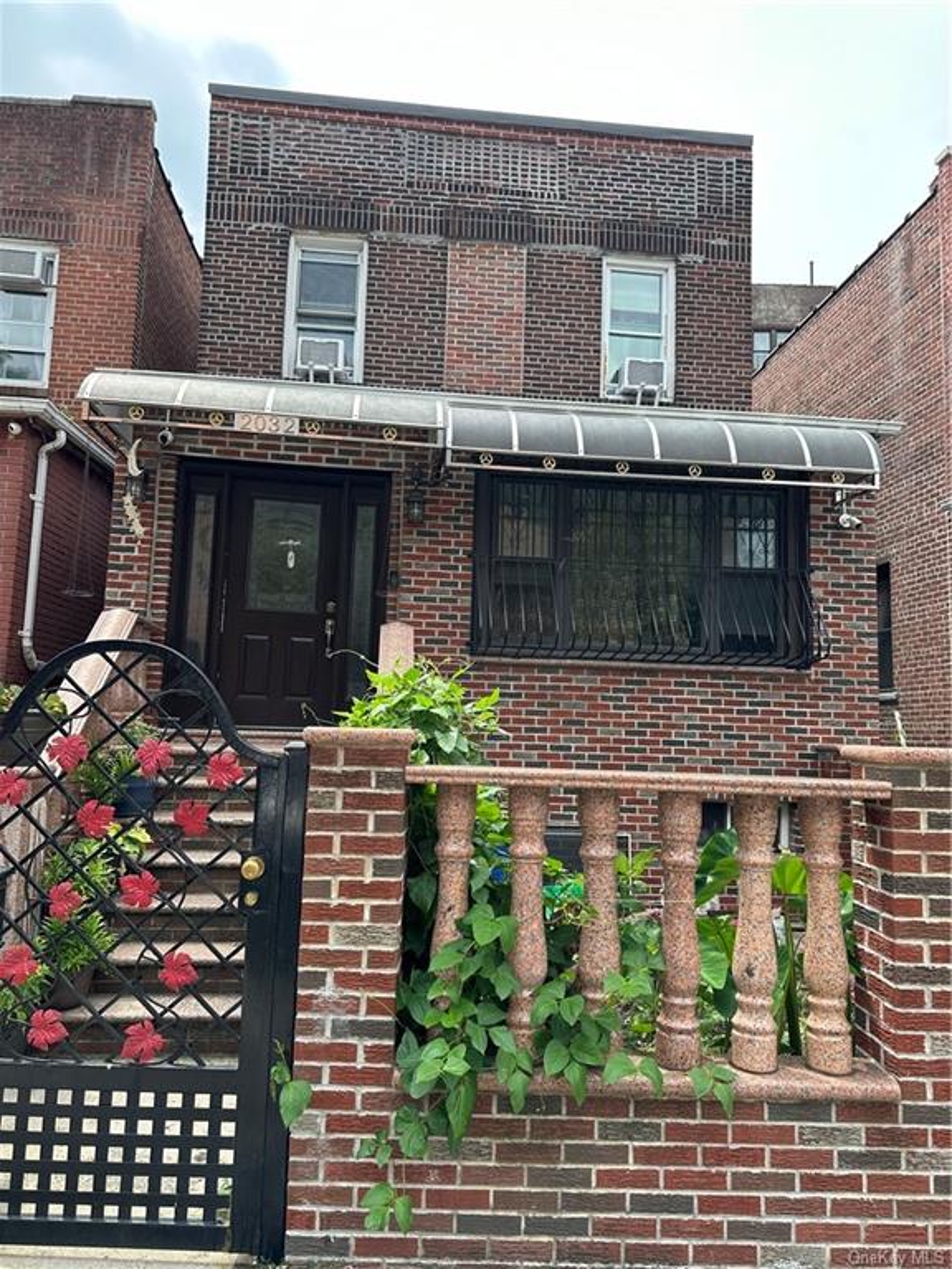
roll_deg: -2.8
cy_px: 634
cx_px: 476
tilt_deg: +6.1
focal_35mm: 24
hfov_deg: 56.8
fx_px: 880
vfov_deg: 71.6
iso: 80
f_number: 1.78
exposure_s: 1/1019
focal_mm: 6.86
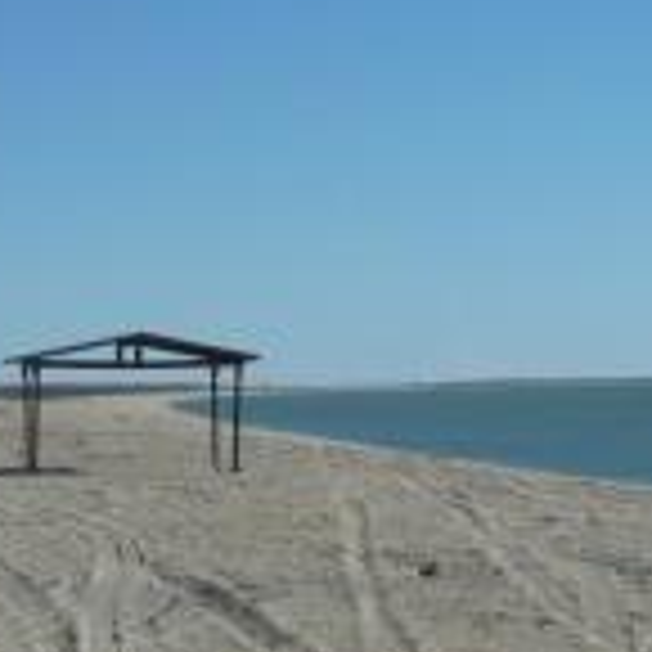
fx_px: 2919
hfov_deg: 12.6
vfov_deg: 12.7
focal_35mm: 137
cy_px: 432
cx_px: 4
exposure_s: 1/640
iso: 80
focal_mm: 5.7
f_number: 5.6
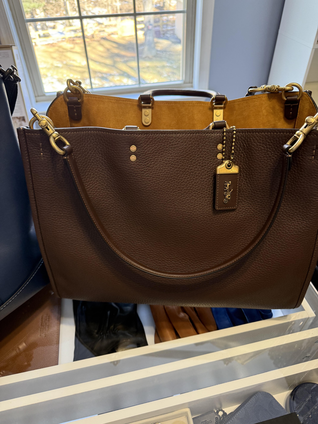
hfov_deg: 56.8
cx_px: 159
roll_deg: +1.4
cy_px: 212
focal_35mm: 24
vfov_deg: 71.6
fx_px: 294
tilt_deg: -41.3
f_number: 1.78
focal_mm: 6.76
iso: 250
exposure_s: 1/60
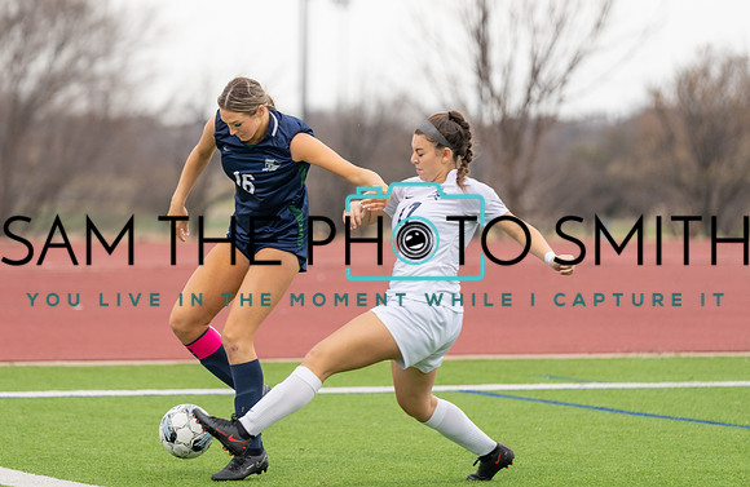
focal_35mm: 238
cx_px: 233
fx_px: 4914
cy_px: 142
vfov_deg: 5.7
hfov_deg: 8.7
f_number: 2.8
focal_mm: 171
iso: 640
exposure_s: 1/1250
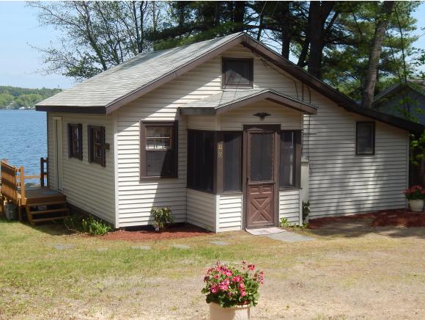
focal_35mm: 55
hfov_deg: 34.9
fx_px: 676
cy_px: 160
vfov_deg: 26.6
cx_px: 212
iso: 125
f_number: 3.8
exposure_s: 1/800
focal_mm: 9.7
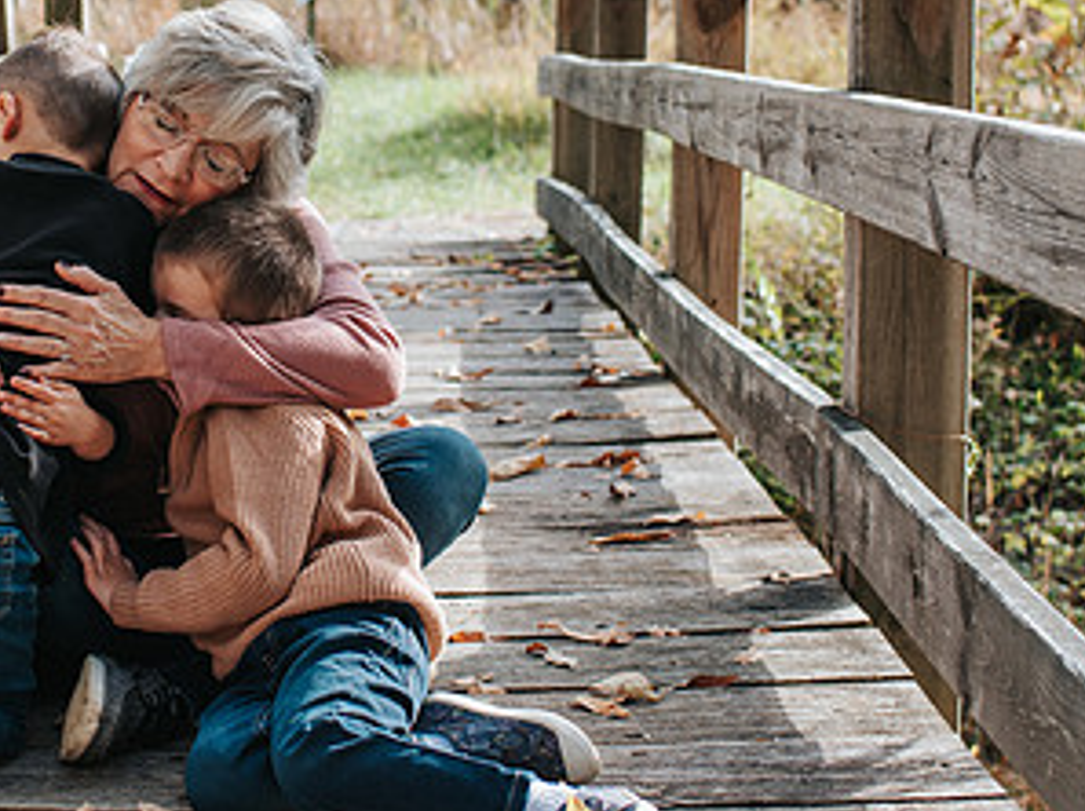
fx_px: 2442
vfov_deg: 18.8
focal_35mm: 78
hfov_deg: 24.7
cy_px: 249
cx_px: 233
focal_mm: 35
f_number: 3.5
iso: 220
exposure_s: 1/800
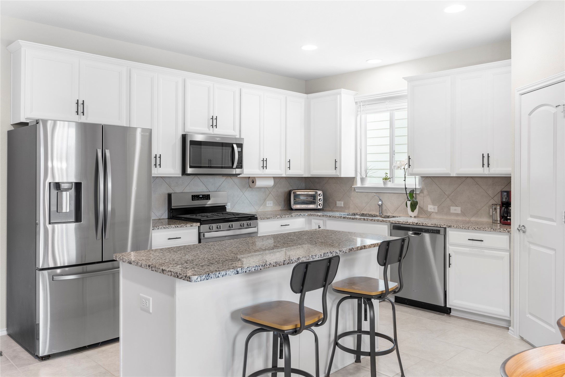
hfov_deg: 63.3
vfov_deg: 44.7
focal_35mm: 29
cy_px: 188
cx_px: 282
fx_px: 458
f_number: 7.1
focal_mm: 29.2
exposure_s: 1/1.67
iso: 160
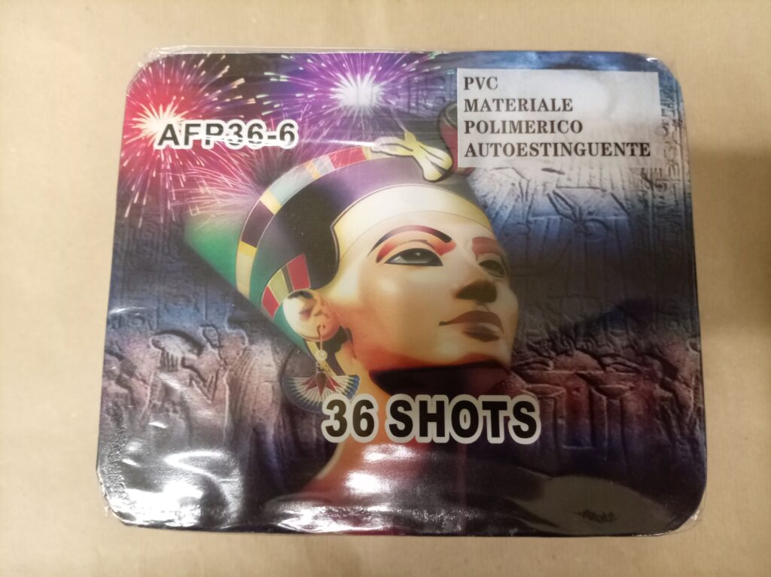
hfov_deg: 69.4
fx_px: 557
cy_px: 288
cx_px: 386
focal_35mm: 25
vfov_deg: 54.8
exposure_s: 1/20
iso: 766
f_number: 1.8
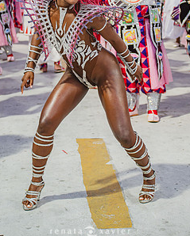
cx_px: 89
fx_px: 695
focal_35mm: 99
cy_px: 67
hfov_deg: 15.6
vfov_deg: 19.3
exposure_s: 1/250
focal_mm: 70
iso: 800
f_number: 4.5
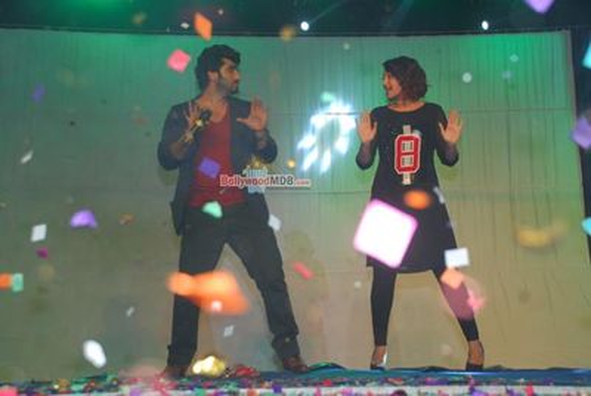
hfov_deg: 35.0
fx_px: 937
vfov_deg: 23.9
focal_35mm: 57
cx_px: 296
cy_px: 198
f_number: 4.5
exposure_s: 1/125
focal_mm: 38
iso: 640
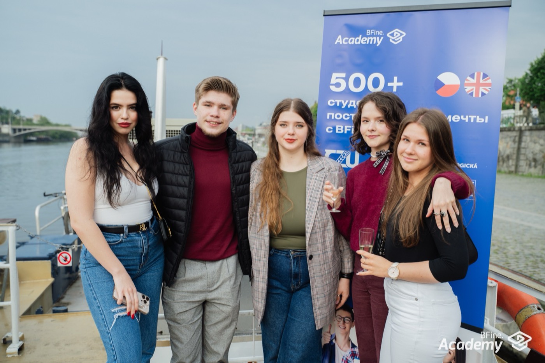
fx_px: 514
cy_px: 182
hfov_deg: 55.8
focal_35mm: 34
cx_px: 272
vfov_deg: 38.8
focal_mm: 34
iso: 100
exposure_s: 1/125
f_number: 4
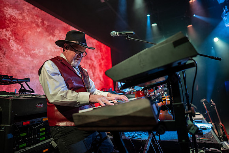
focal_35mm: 24
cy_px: 76
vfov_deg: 53.2
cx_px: 114
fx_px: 153
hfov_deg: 73.7
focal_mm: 24
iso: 160
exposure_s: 1/200
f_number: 1.4
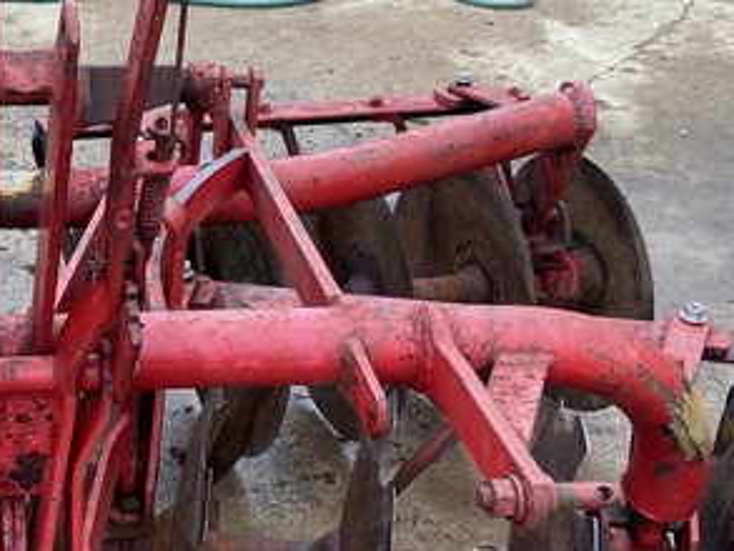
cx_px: -8
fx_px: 1506
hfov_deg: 25.9
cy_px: 230
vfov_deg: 20.7
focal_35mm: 71
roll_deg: -0.8
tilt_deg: -26.0
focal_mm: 4.25
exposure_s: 1/292
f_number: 1.8
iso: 32
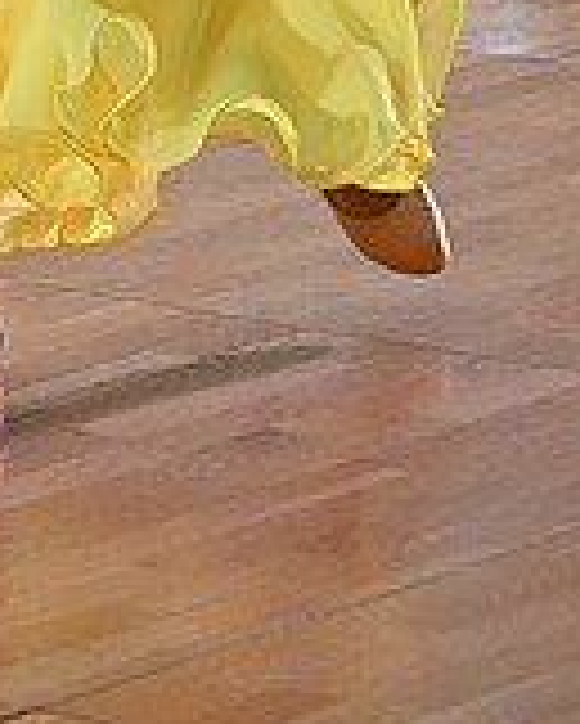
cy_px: -549
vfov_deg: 5.1
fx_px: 7953
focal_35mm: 371
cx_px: -88
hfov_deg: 4.2
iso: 3200
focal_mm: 110
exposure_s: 1/320
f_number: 5
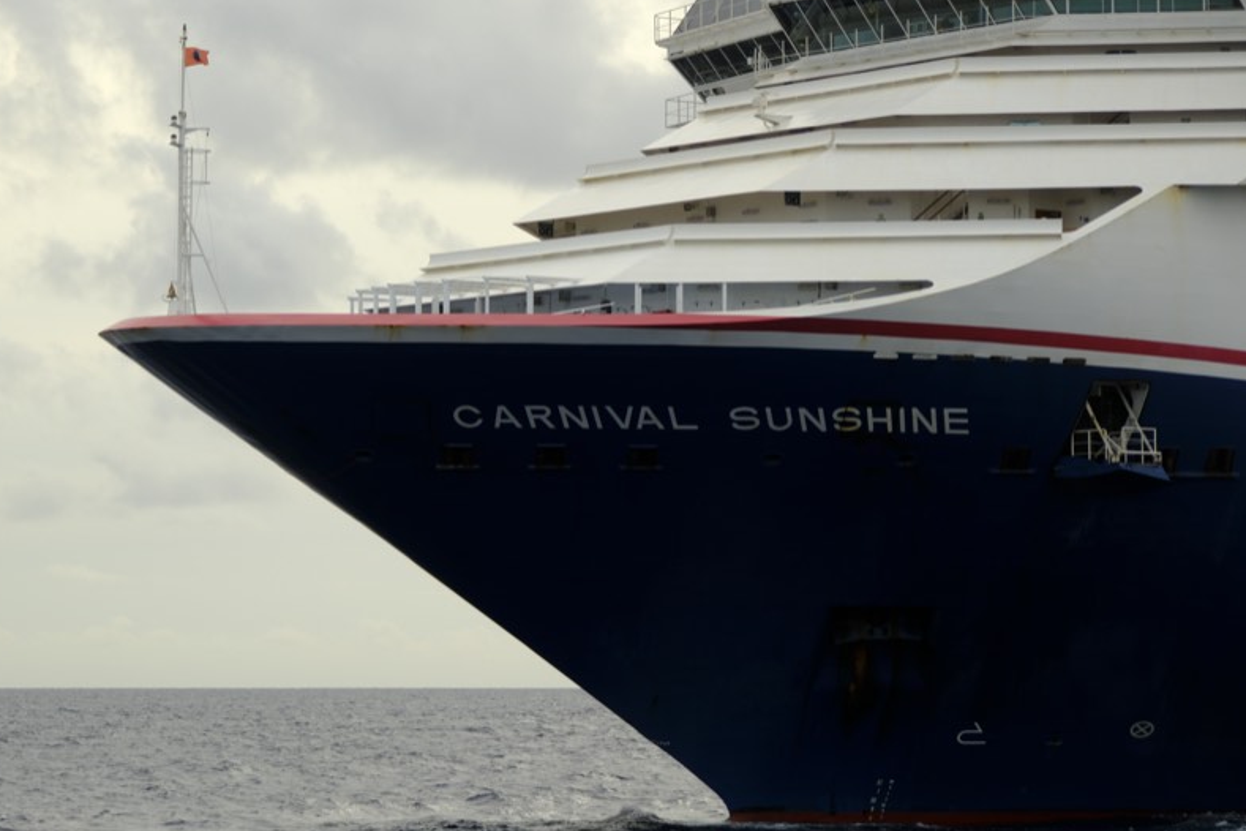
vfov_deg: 10.3
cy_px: 324
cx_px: 539
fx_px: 4603
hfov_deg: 15.4
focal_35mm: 133
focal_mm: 69.8
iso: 250
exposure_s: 1/1600
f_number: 4
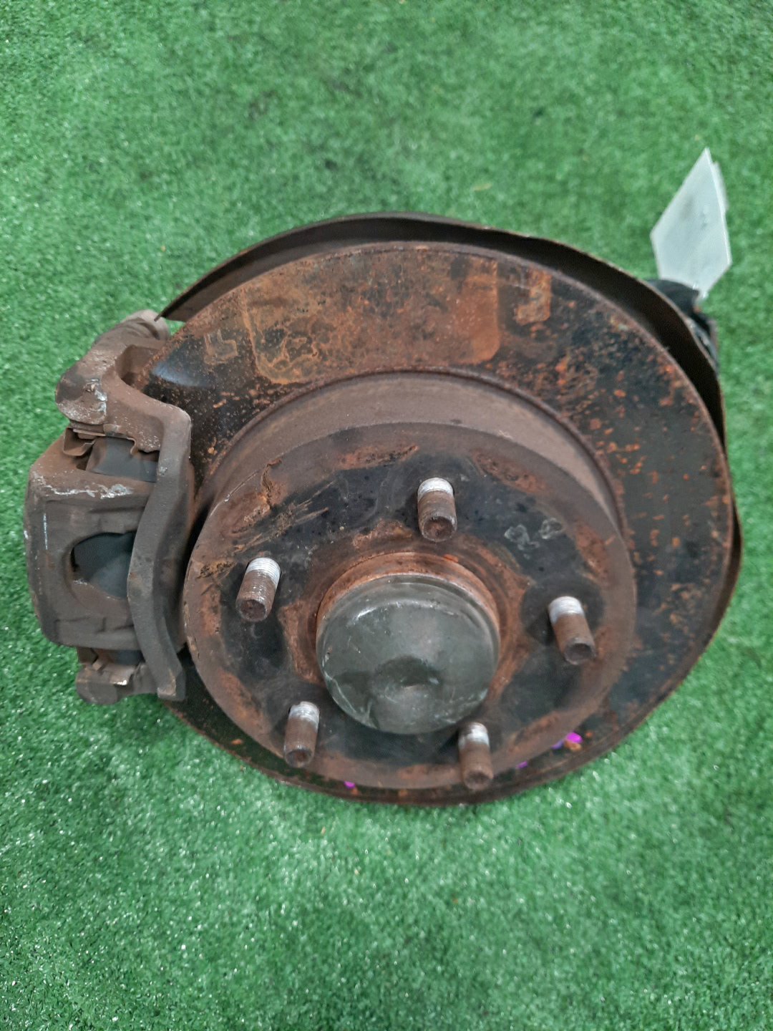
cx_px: 386
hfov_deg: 54.9
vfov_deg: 69.4
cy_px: 516
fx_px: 744
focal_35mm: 25
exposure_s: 1/25
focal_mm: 4.6
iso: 456
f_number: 2
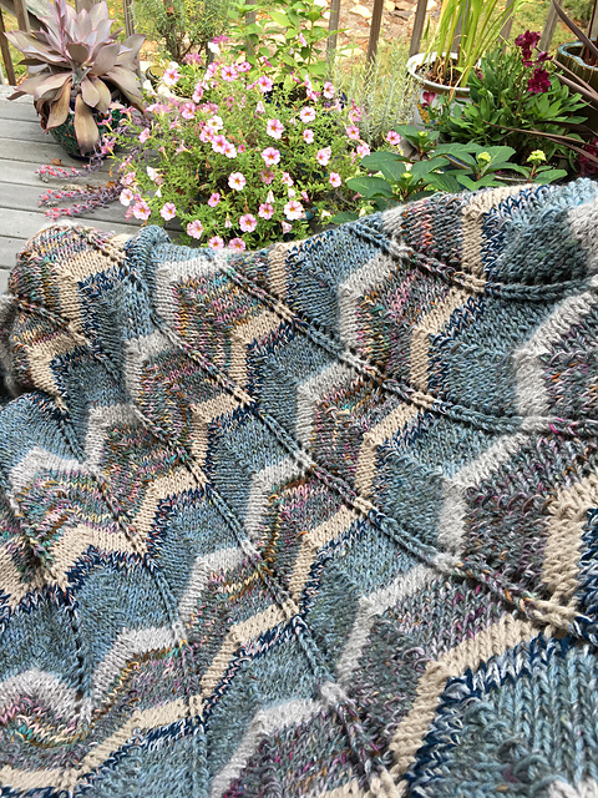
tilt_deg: -45.7
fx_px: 668
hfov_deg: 48.2
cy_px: 399
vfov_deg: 61.7
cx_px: 299
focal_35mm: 29
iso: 25
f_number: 2.2
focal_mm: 4.15
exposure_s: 1/120
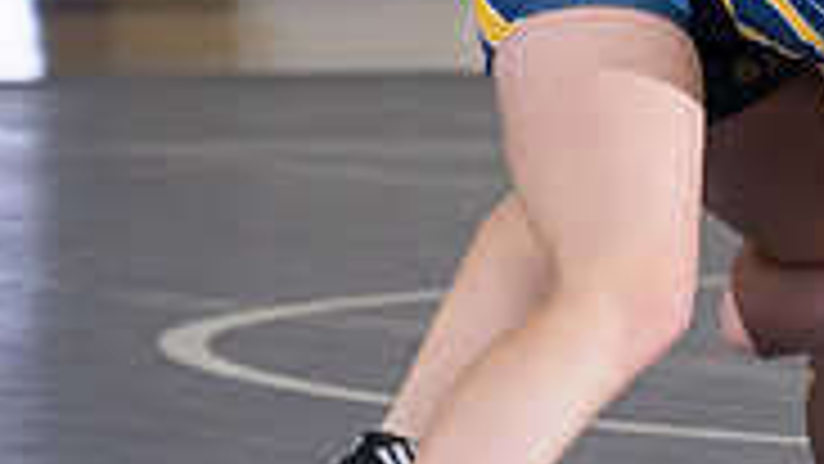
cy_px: 336
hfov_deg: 3.8
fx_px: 12347
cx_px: 1004
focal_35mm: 565
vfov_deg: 2.2
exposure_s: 1/250
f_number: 5.6
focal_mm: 170
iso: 1250
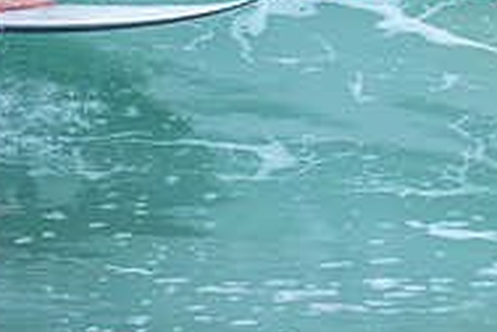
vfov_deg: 0.5
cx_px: 381
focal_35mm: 2833
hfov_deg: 0.7
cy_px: -104
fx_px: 39108
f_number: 6.3
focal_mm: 800
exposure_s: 1/2000
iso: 640
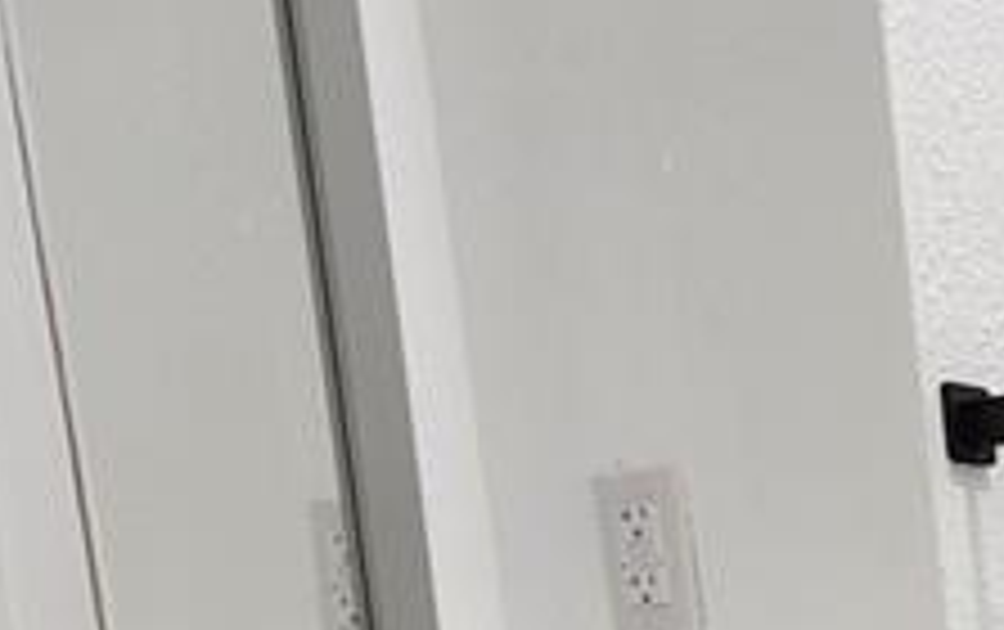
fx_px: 2027
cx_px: 1423
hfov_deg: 23.4
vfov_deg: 15.8
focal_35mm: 74
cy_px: 1035
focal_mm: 2.2
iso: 100
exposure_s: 1/60
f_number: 2.2
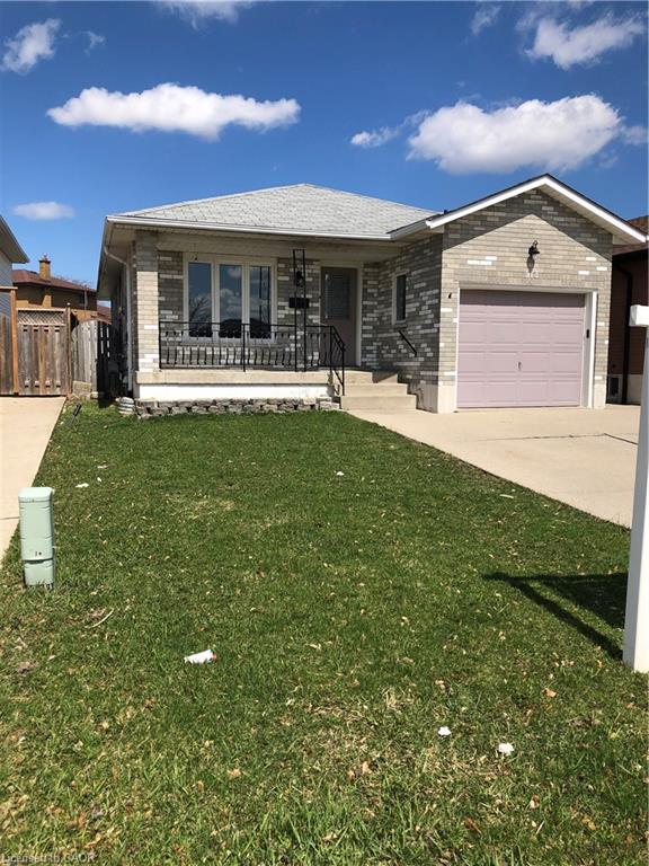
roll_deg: -0.1
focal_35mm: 28
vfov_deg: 63.4
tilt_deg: -8.0
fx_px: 700
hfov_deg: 49.7
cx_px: 324
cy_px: 433
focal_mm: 3.99
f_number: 1.8
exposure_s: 1/2525
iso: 20
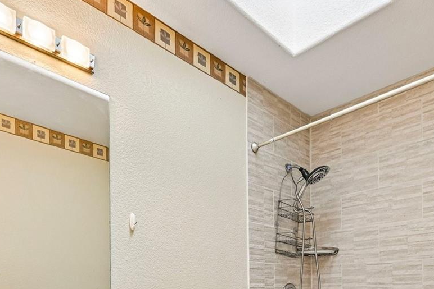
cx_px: 181
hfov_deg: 63.3
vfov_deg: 39.7
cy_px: 288
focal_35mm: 29
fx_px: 350
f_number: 10
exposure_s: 1/15
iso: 400
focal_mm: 14
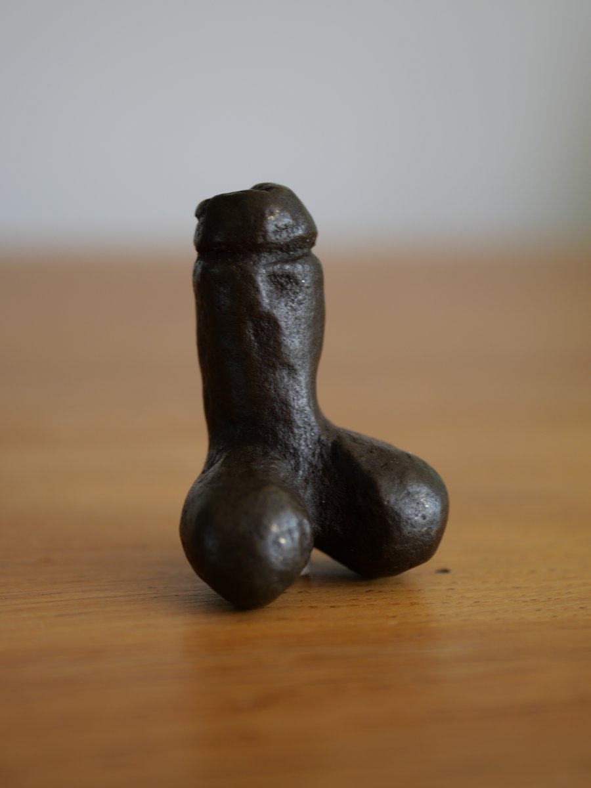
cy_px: 394
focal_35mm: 60
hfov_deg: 24.4
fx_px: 1366
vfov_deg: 32.2
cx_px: 296
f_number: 2.8
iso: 200
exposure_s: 1/60
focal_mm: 30
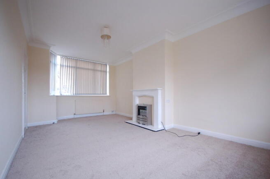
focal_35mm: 15
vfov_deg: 77.1
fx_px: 112
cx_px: 135
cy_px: 90
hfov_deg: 100.5
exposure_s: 1/50
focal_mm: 10
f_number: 4
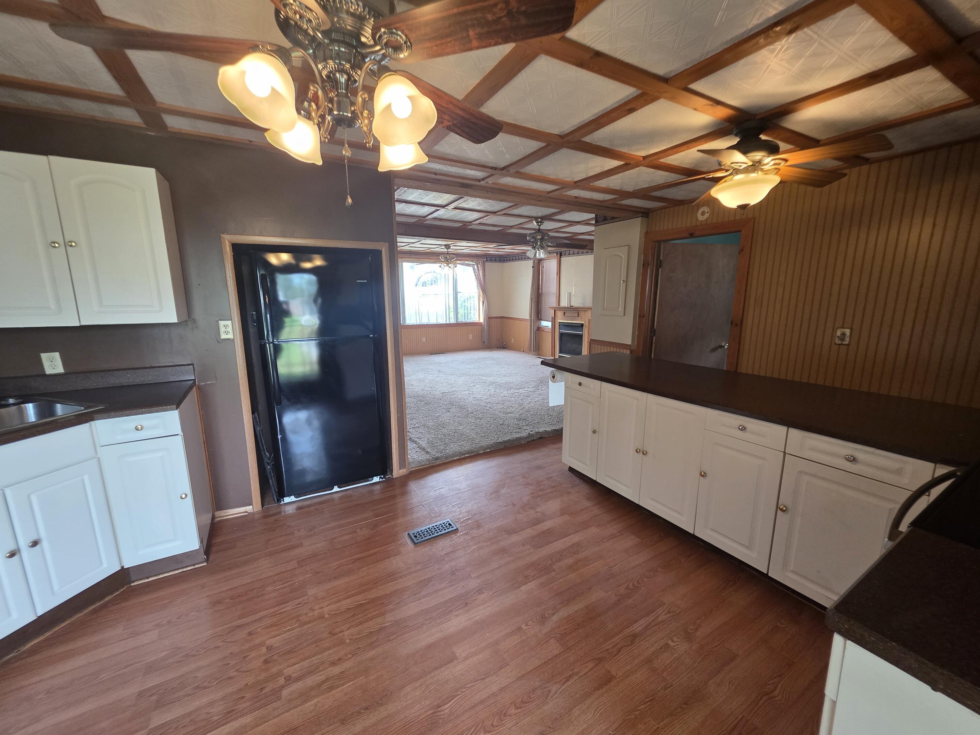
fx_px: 368
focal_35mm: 13
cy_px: 368
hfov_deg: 106.2
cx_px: 490
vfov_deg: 89.9
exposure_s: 1/120
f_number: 1.9
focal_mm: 2.2
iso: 200
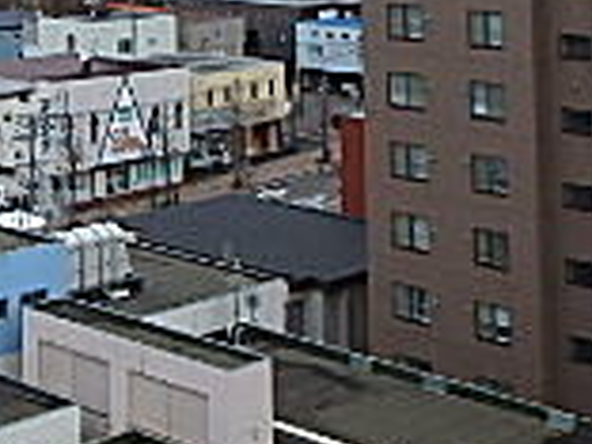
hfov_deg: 20.1
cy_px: -262
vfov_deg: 15.5
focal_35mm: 86
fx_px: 1471
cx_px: -258
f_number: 3.5
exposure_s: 1/640
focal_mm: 3.7
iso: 125
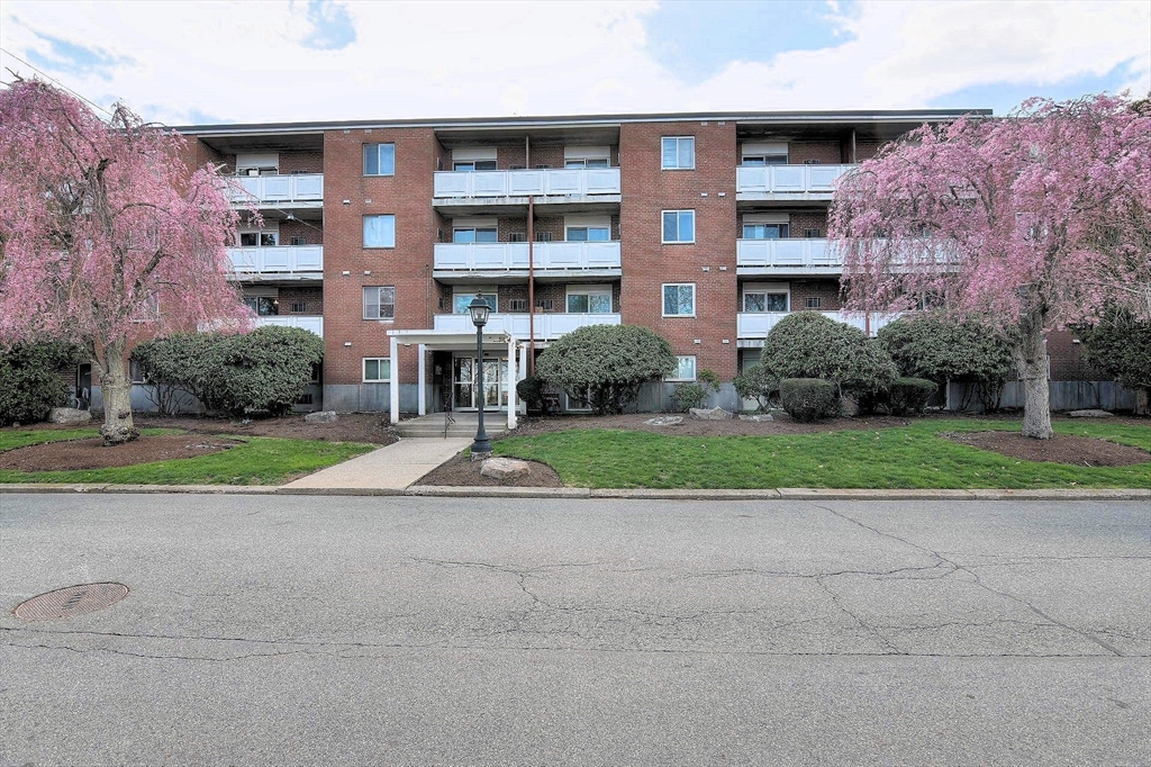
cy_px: 384
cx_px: 576
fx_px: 511
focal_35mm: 16
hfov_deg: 96.8
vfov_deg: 73.7
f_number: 8
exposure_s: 1/250
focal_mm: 11
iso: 200
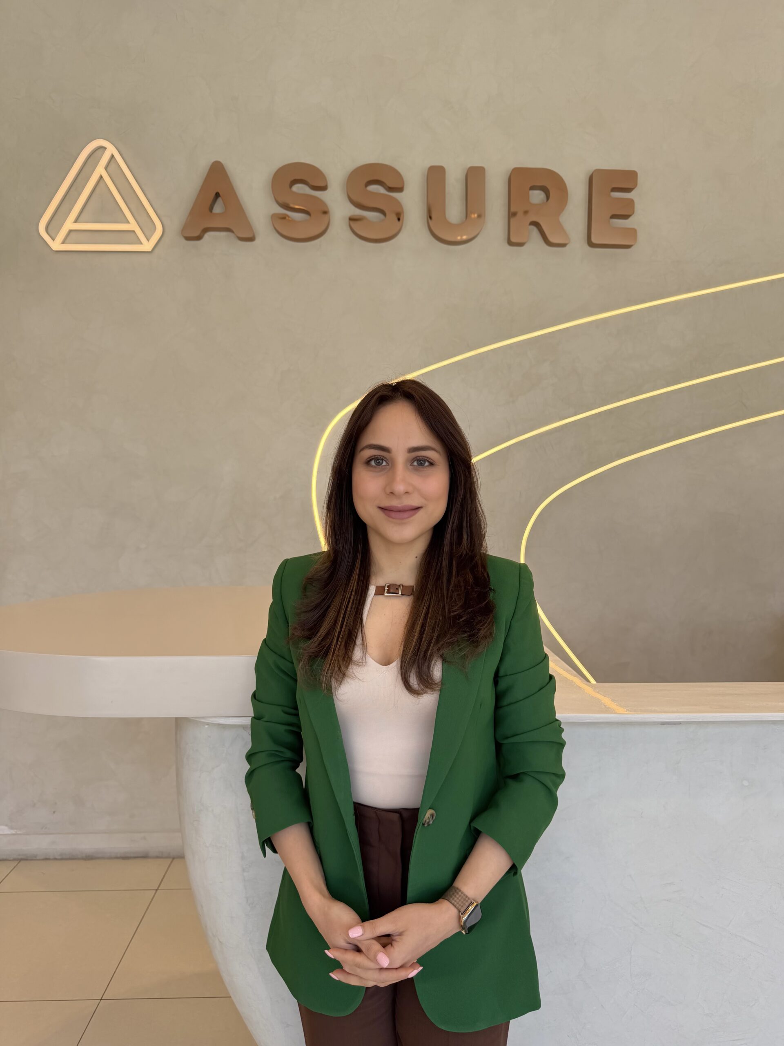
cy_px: 523
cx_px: 392
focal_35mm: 24
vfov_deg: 71.6
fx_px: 725
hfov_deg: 56.8
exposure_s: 1/796
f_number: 1.78
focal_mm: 6.76
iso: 80
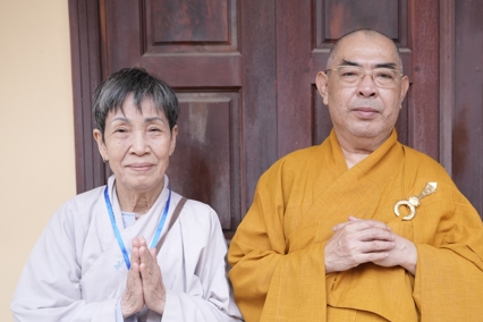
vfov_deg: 23.2
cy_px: 233
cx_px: 347
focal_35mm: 58
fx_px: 778
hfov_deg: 33.9
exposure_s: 1/2000
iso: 800
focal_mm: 38
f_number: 2.2
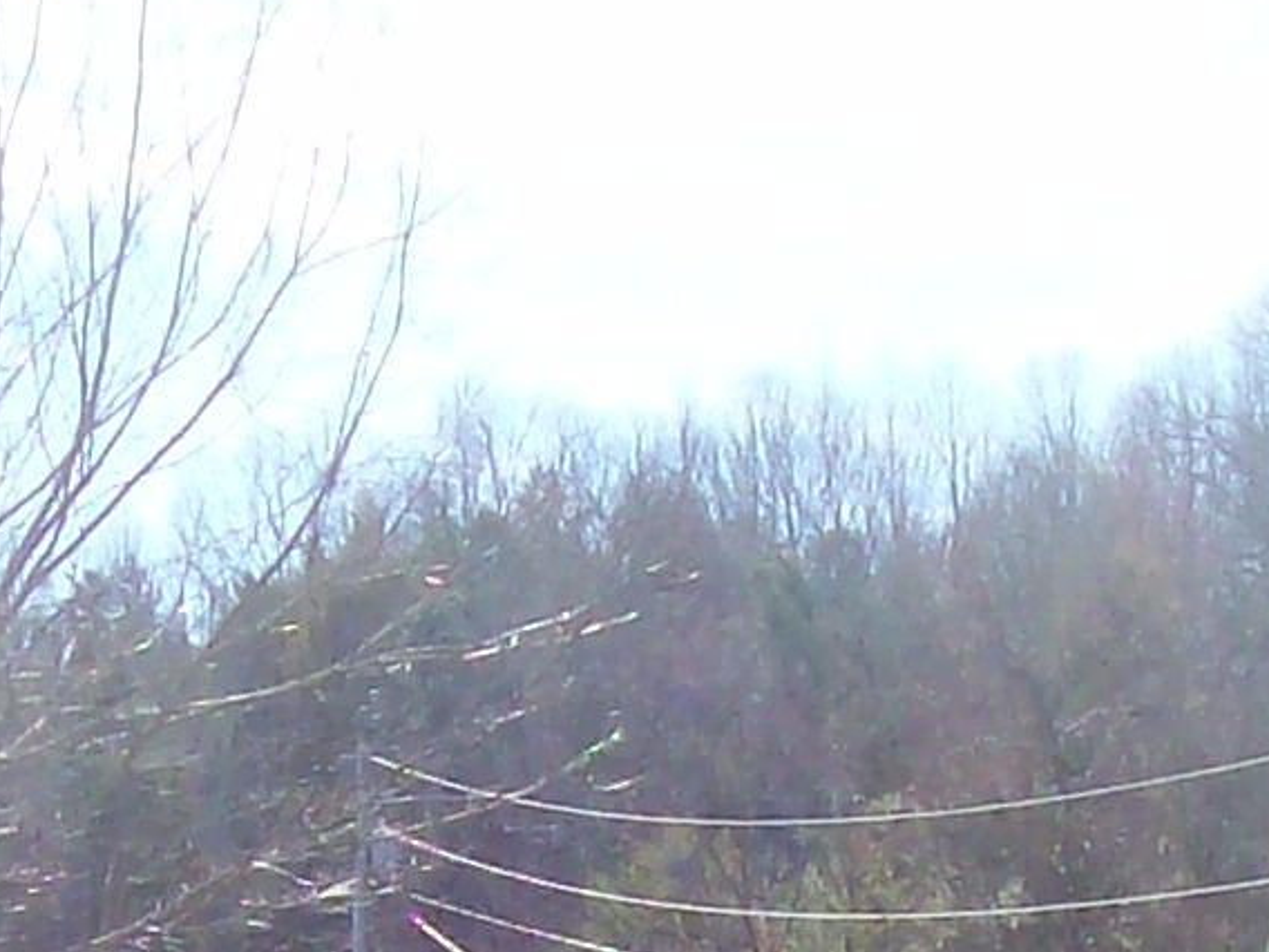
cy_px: 1694
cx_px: 431
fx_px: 5975
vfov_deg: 8.7
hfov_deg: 12.1
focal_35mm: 163
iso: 80
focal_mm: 6
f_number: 4.8
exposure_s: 1/246
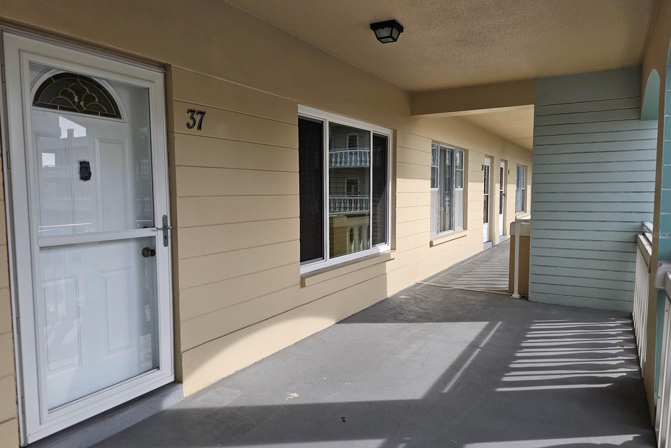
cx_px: 337
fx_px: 466
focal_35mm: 25
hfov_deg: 71.5
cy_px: 234
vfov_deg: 51.3
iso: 10
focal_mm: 6.3
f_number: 1.7
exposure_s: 1/197
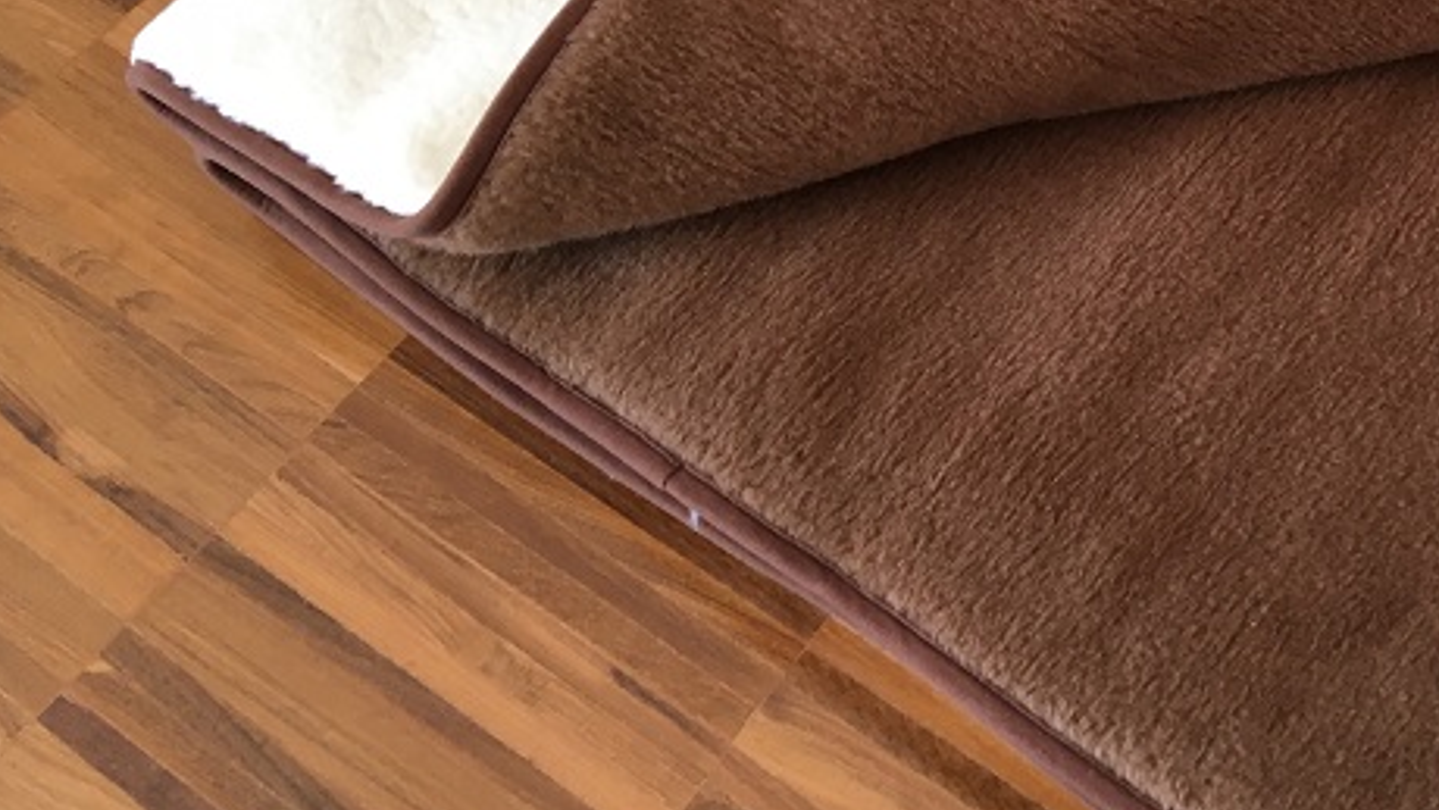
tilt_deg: -56.4
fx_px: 2099
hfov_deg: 36.0
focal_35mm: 55
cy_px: 81
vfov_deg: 21.4
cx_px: 1233
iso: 64
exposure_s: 1/33
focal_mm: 4.15
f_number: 2.2
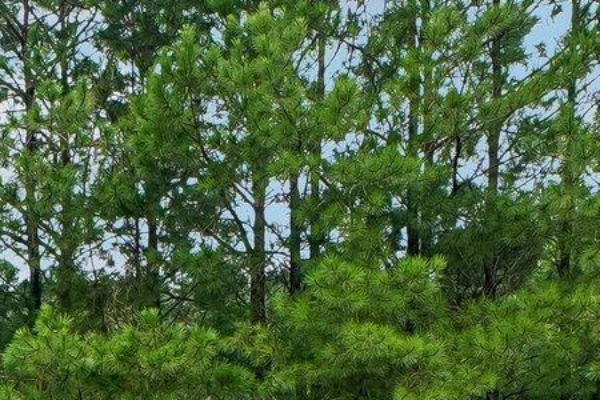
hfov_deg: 14.9
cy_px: 589
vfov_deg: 10.8
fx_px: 2050
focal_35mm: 123
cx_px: -416
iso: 400
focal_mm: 18
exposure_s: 1/30
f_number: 8
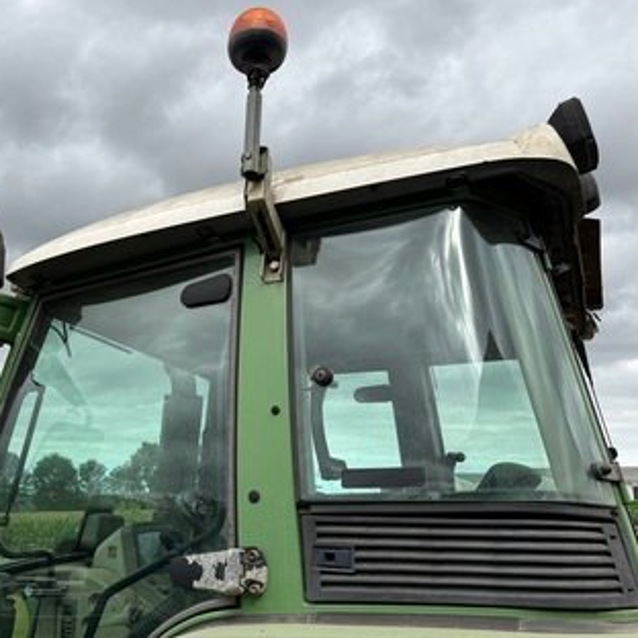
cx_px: 190
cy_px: 375
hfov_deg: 47.3
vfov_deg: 48.2
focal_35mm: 34
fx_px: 709
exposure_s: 1/1855
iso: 80
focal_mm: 6.76
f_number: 1.78
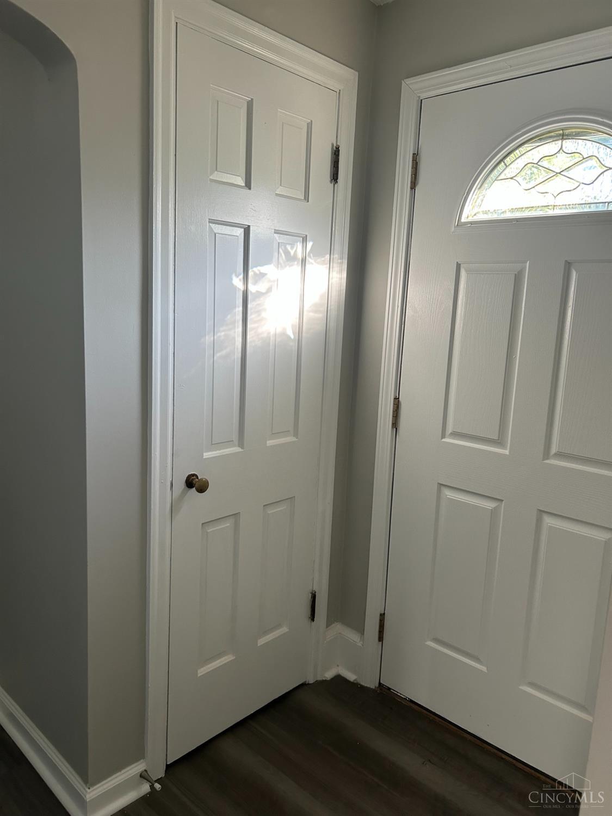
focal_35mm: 26
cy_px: 408
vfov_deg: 67.3
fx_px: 613
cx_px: 306
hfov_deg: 53.1
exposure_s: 1/95
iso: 125
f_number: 1.5
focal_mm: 5.7
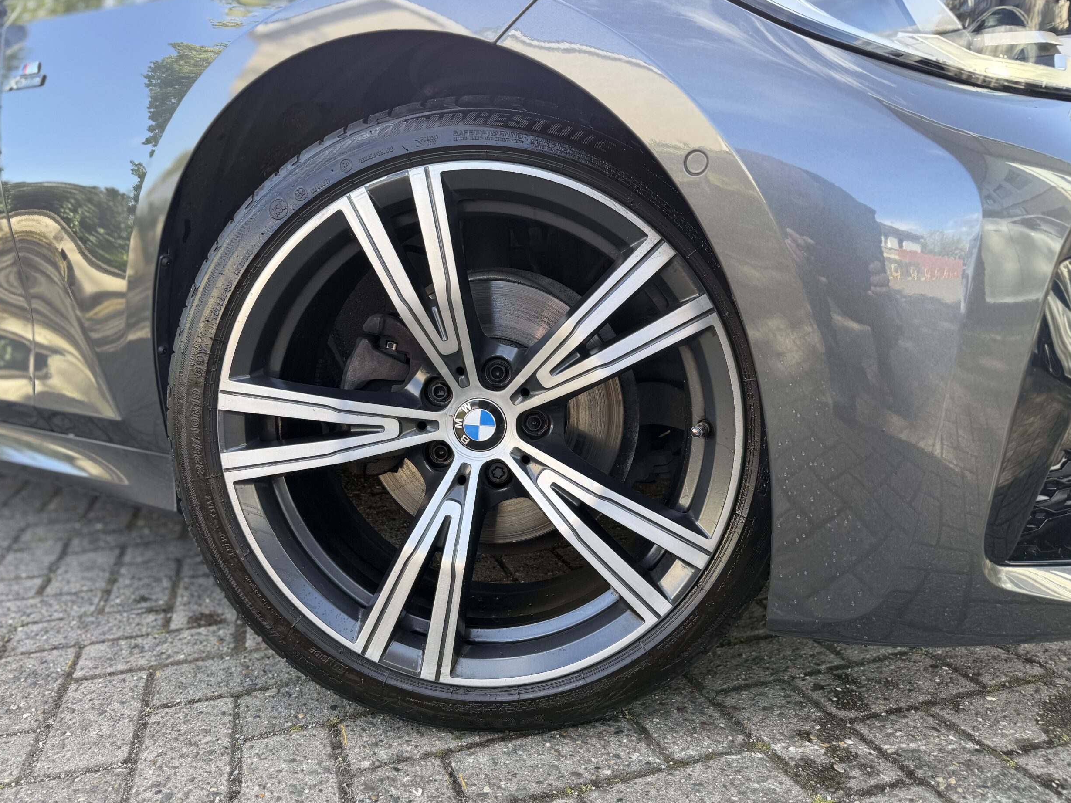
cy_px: 386
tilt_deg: -7.9
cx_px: 517
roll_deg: +2.3
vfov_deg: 54.9
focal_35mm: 25
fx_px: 773
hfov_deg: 69.4
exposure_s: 1/360
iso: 80
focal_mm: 6.76
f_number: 1.78
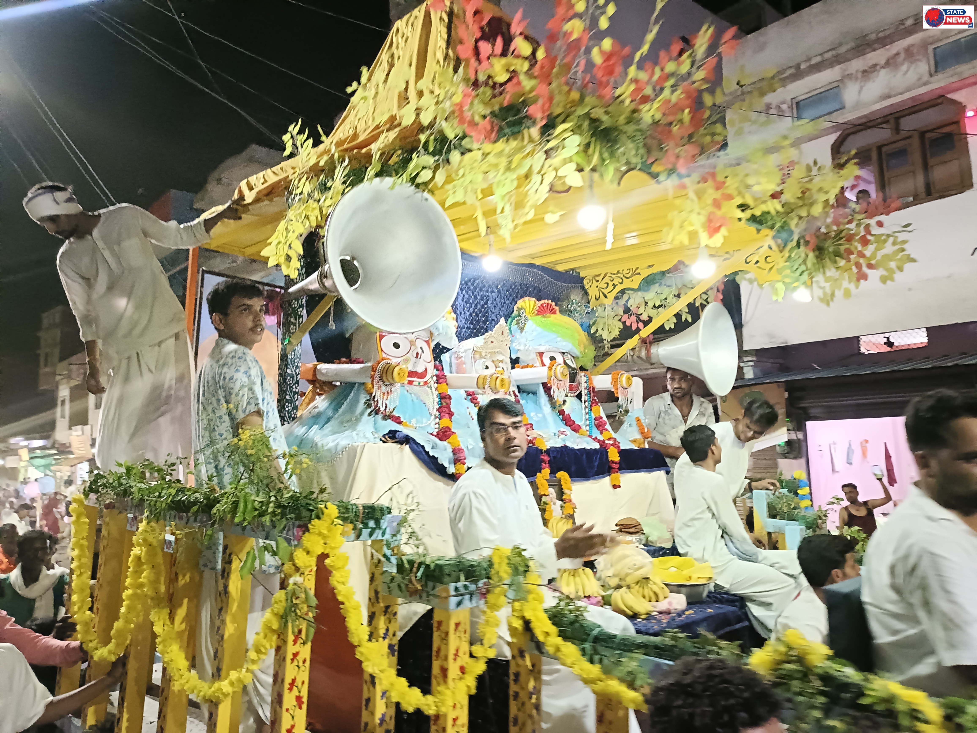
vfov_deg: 54.9
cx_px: 488
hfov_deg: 69.4
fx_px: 706
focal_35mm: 25
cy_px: 366
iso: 8225
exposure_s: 1/33.3
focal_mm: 4.7
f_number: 1.7
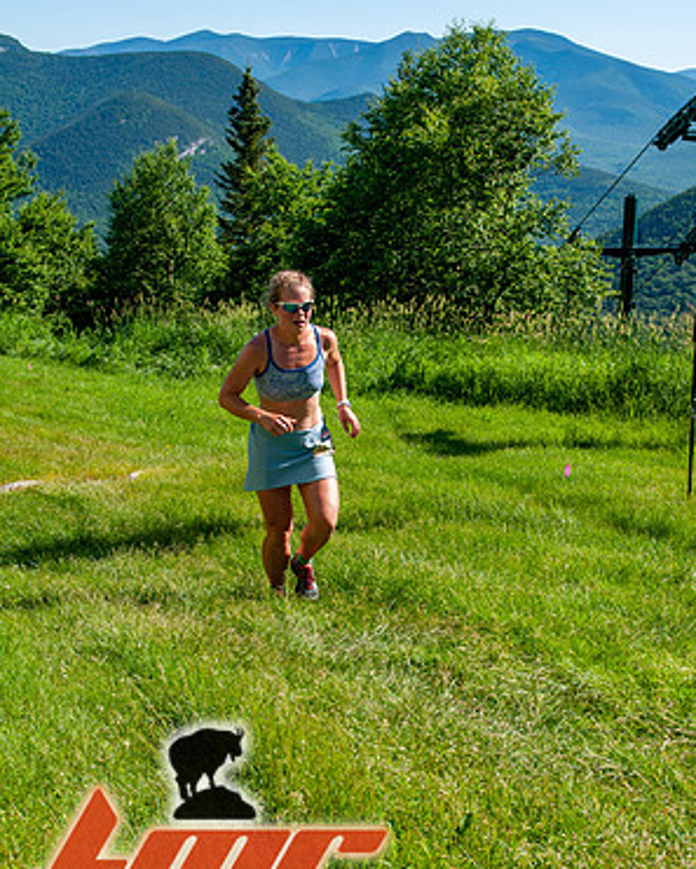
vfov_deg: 32.5
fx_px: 1493
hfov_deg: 26.2
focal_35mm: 58
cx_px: 348
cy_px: 461
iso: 200
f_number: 8
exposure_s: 1/400
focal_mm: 34
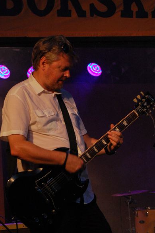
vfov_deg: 24.1
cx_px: 77
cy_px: 118
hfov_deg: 16.1
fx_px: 546
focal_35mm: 85
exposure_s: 1/125
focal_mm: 55
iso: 800
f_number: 5.6
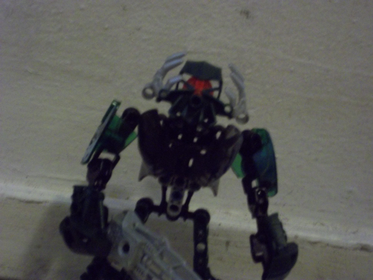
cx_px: 186
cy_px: 140
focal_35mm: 70
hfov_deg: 27.8
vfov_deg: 21.0
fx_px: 754
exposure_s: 1/8
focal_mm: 12.5
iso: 640
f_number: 4.4
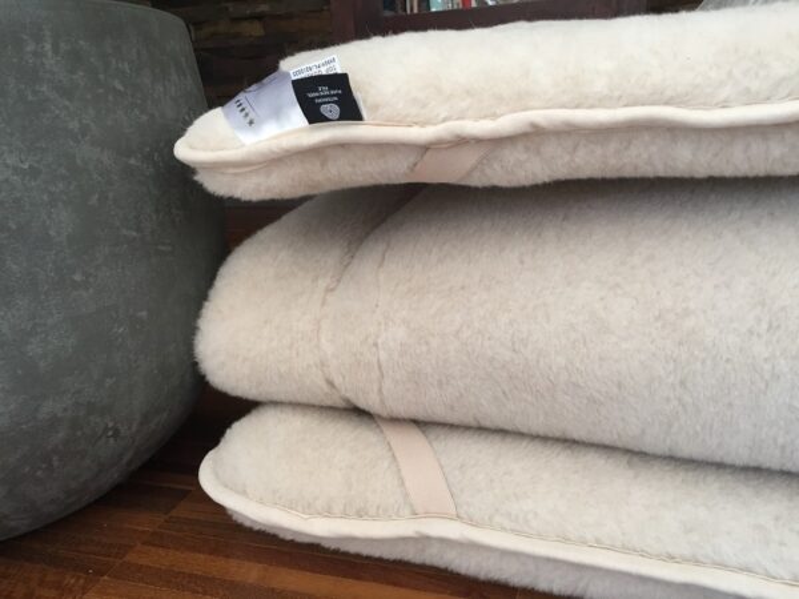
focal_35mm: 29
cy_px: 300
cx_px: 400
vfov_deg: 48.2
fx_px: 669
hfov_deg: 61.7
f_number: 2.2
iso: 50
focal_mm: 4.15
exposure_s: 1/33
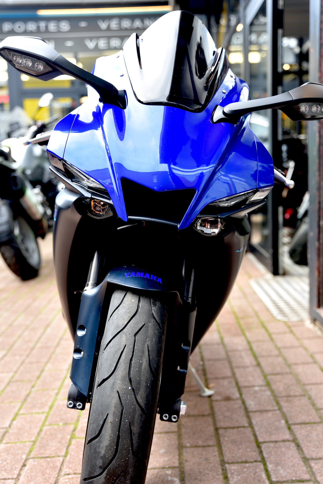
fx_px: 645
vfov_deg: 41.1
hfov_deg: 28.1
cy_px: 242
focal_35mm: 48
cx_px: 162
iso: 200
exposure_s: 1/60
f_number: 3.5
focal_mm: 48
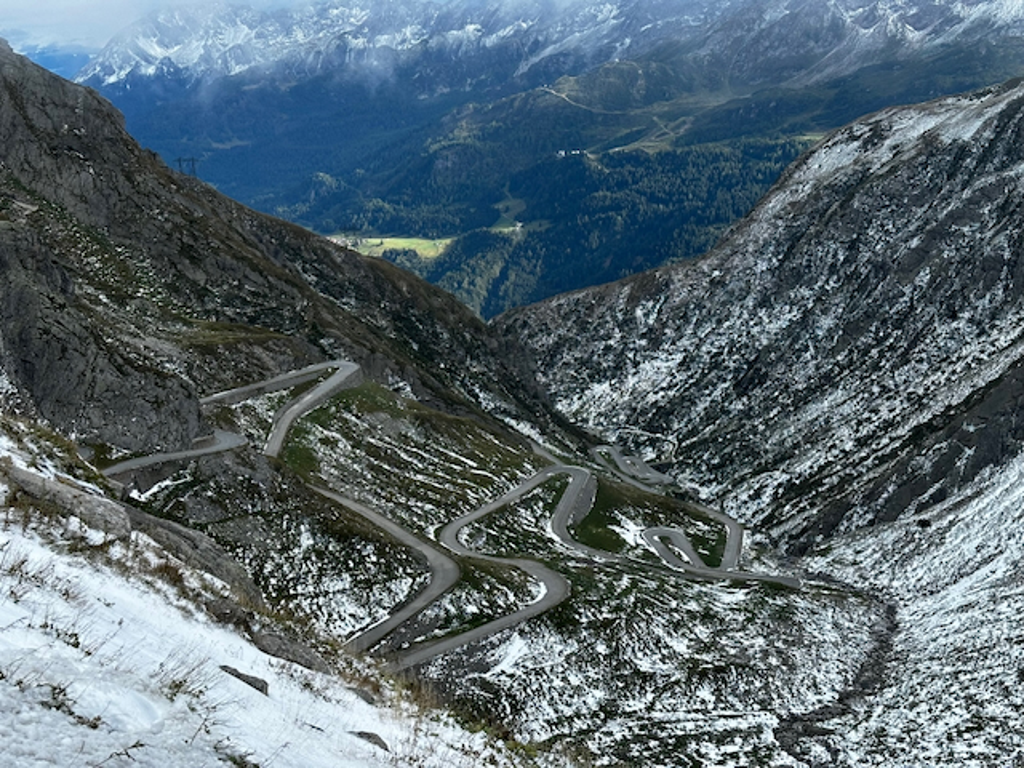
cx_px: 512
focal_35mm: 48
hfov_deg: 39.7
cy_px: 384
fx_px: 1420
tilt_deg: -14.6
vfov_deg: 30.3
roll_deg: +2.1
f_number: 1.78
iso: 64
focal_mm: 6.86
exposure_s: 1/1613
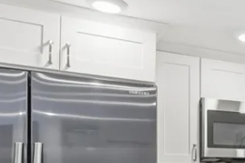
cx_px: 279
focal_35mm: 50
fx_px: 340
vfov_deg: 25.3
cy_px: 171
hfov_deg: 33.6
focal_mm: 16
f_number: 9
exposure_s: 1/100
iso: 250
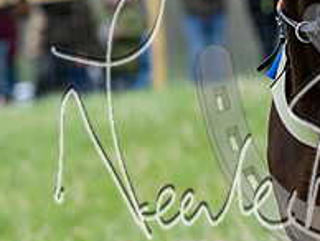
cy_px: -104
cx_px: 405
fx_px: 5674
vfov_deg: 2.4
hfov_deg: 3.2
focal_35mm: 613
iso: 400
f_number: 5
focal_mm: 165
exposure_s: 1/1250
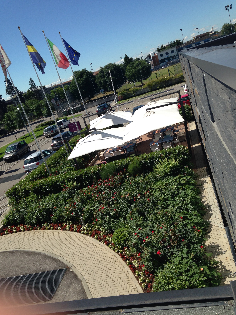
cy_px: 158
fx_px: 300
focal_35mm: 33
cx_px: 118
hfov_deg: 42.9
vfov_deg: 55.4
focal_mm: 4.12
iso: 50
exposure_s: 1/1808
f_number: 2.4
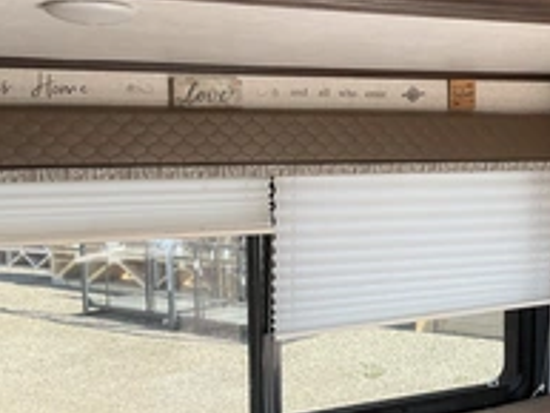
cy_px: 234
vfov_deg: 24.4
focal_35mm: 60
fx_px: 954
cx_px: 405
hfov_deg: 31.7
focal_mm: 3
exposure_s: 1/122
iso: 50
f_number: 1.8
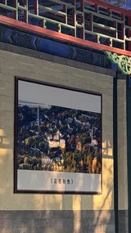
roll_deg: +0.7
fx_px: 872
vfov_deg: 15.2
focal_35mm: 141
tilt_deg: +6.1
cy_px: 116
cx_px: -2
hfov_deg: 8.5
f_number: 1.78
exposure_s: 1/228
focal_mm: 6.76
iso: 64
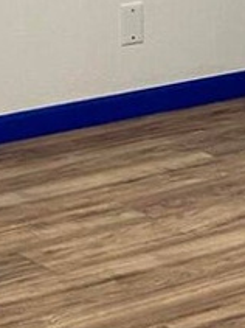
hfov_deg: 7.8
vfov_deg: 10.4
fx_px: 1785
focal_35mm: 189
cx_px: 253
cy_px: 81
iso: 160
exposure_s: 1/60
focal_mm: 4.25
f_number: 1.8
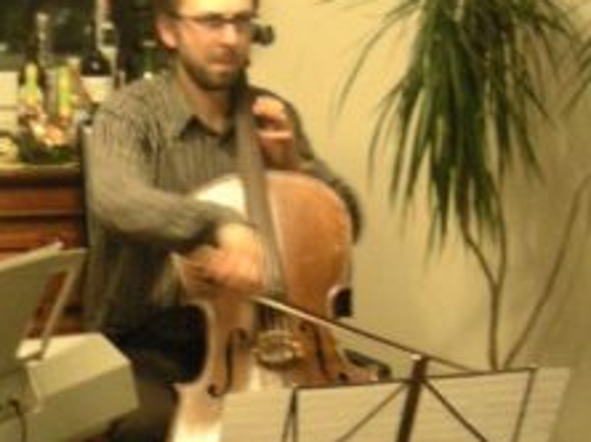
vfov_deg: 9.4
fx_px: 2678
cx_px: -48
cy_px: 391
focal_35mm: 157
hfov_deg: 12.4
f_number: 3.7
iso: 707
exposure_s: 1/8.3
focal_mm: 11
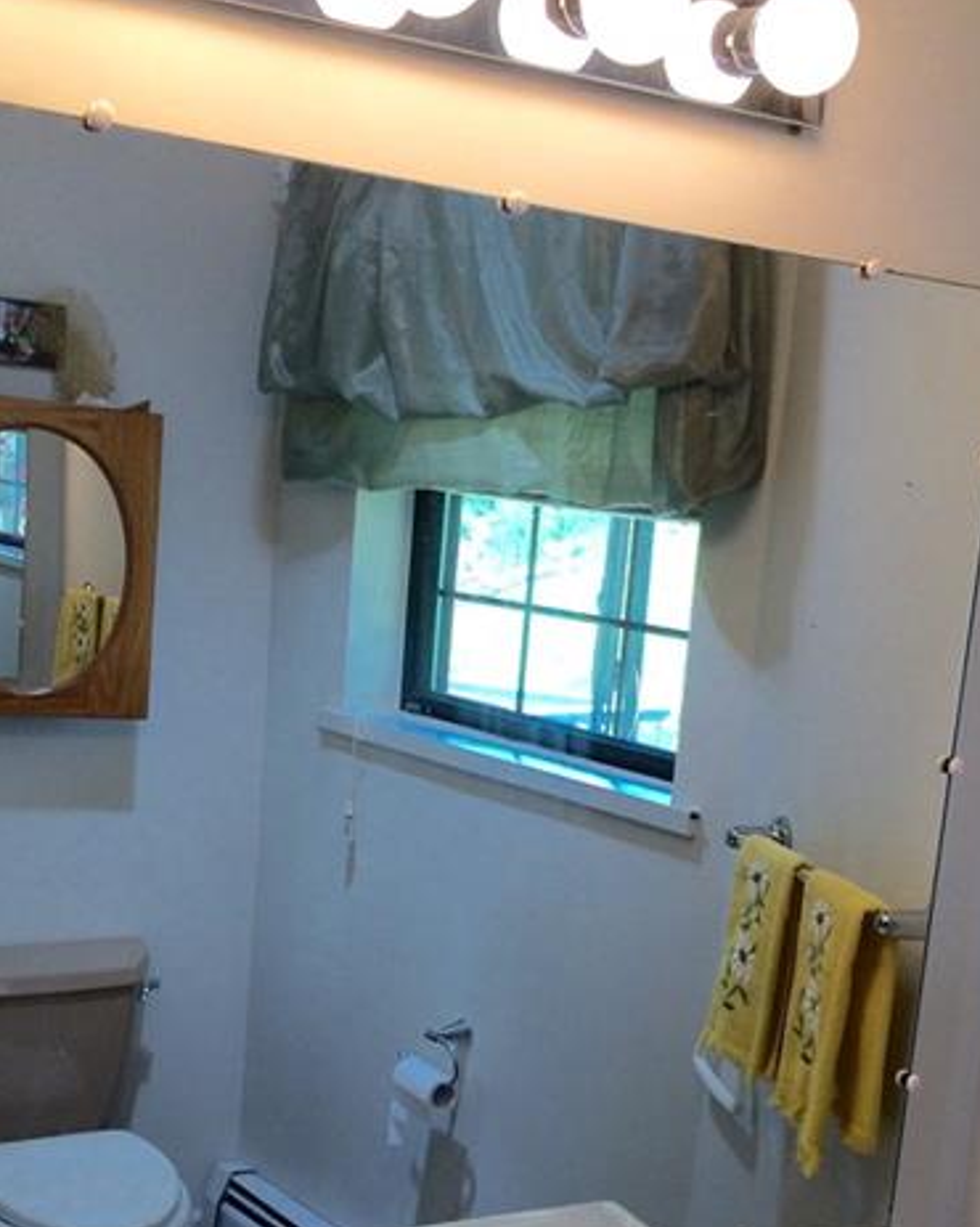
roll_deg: -3.1
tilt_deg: -11.6
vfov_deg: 38.9
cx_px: 585
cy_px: 861
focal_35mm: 47
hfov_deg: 32.0
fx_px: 1705
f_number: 2.2
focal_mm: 4.15
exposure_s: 1/120
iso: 64
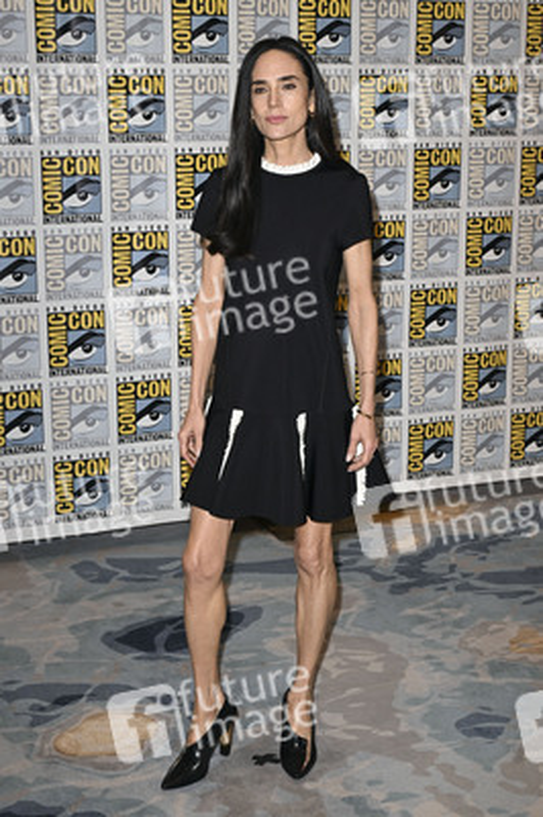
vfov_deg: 44.5
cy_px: 408
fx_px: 997
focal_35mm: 44
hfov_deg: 30.5
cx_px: 272
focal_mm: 44
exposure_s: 1/250
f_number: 5.6
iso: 2500
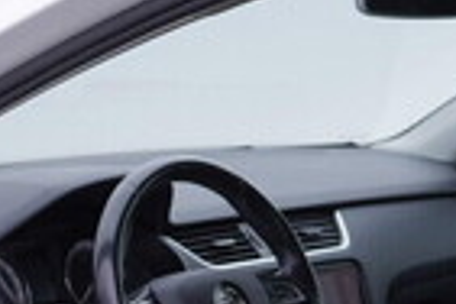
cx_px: -184
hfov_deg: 13.9
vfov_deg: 9.4
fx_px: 1773
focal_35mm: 140
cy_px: 509
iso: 125
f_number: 3.5
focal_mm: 24
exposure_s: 1/60
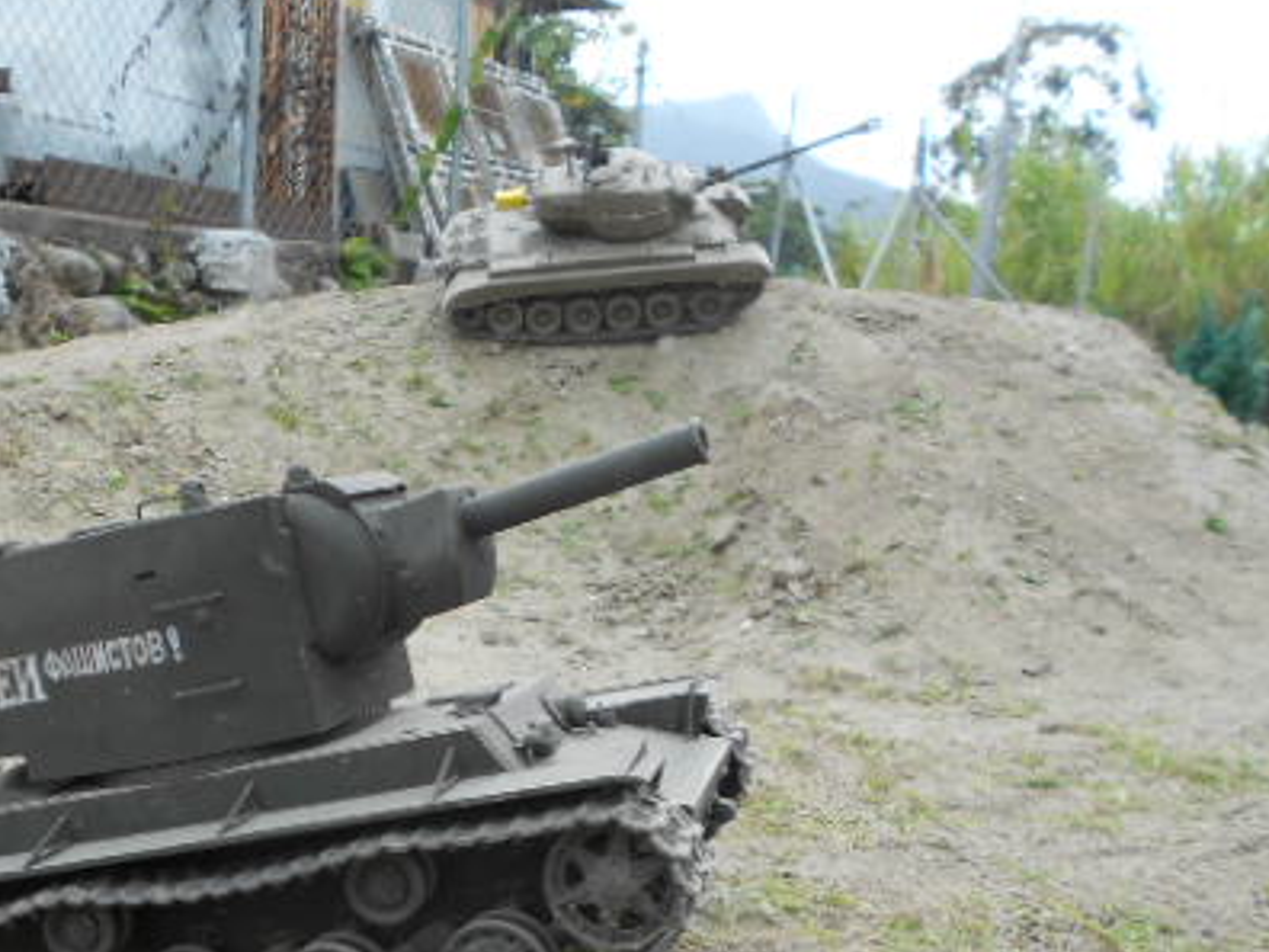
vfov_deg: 33.4
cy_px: 750
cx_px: 407
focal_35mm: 42
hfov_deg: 44.0
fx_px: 1540
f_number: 3.2
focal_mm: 4.6
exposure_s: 1/100
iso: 80
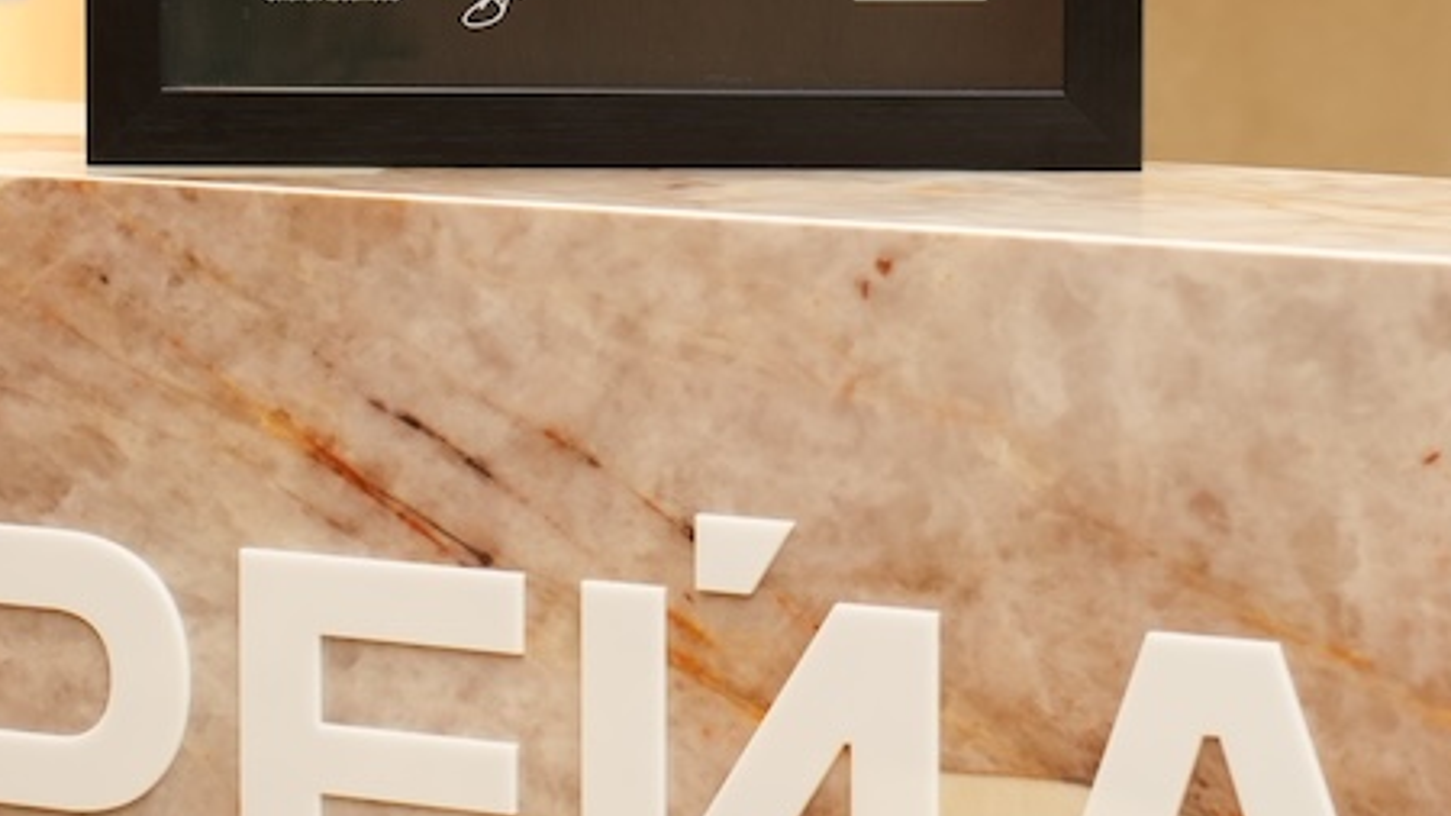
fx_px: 7502
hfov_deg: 11.0
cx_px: 951
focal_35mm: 195
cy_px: -150
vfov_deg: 6.2
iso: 640
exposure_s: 1/50
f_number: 5
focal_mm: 71
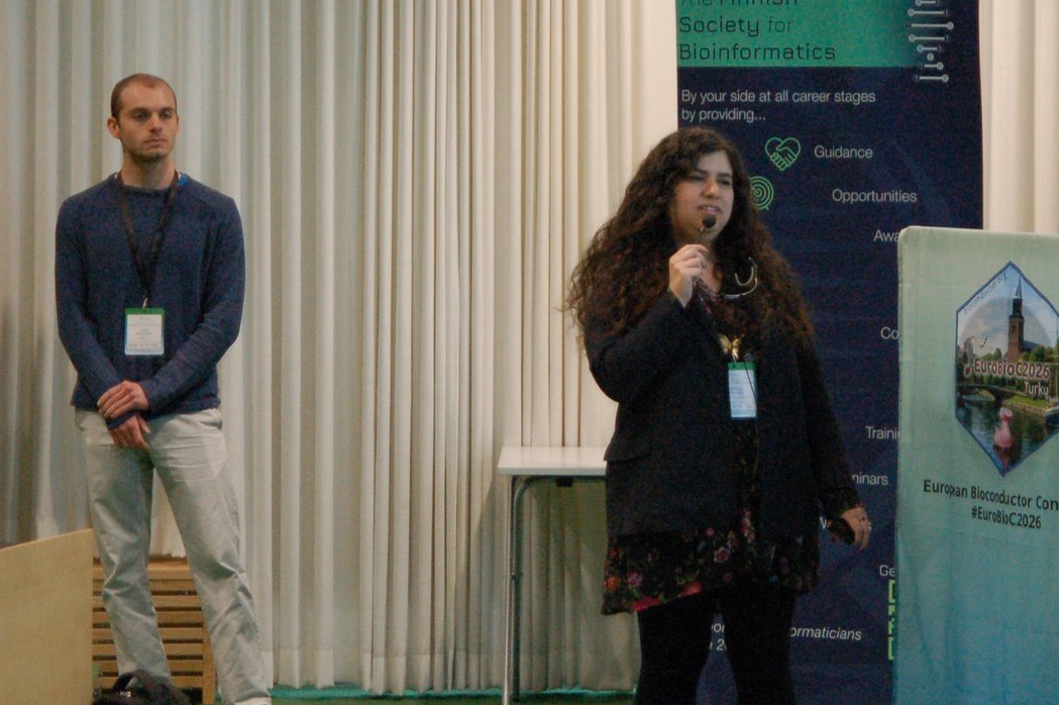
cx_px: 789
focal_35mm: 143
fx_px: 4204
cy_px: 256
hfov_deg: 14.3
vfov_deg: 9.6
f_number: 2.8
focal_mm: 50
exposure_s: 1/125
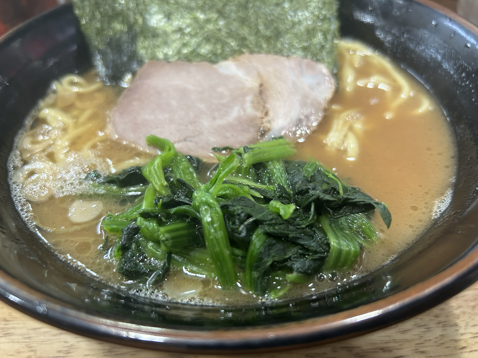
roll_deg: +3.3
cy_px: 179
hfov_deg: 67.3
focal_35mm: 26
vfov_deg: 53.1
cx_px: 239
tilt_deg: -43.1
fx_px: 359
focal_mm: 5.7
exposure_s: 1/50
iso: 160
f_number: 1.5
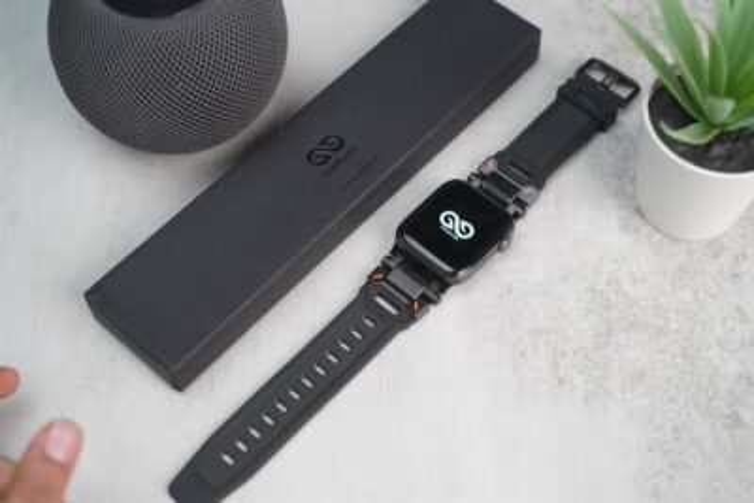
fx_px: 1089
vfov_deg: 26.0
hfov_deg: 38.2
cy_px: 252
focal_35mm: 52
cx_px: 377
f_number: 4
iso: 2500
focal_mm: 52
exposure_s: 1/160
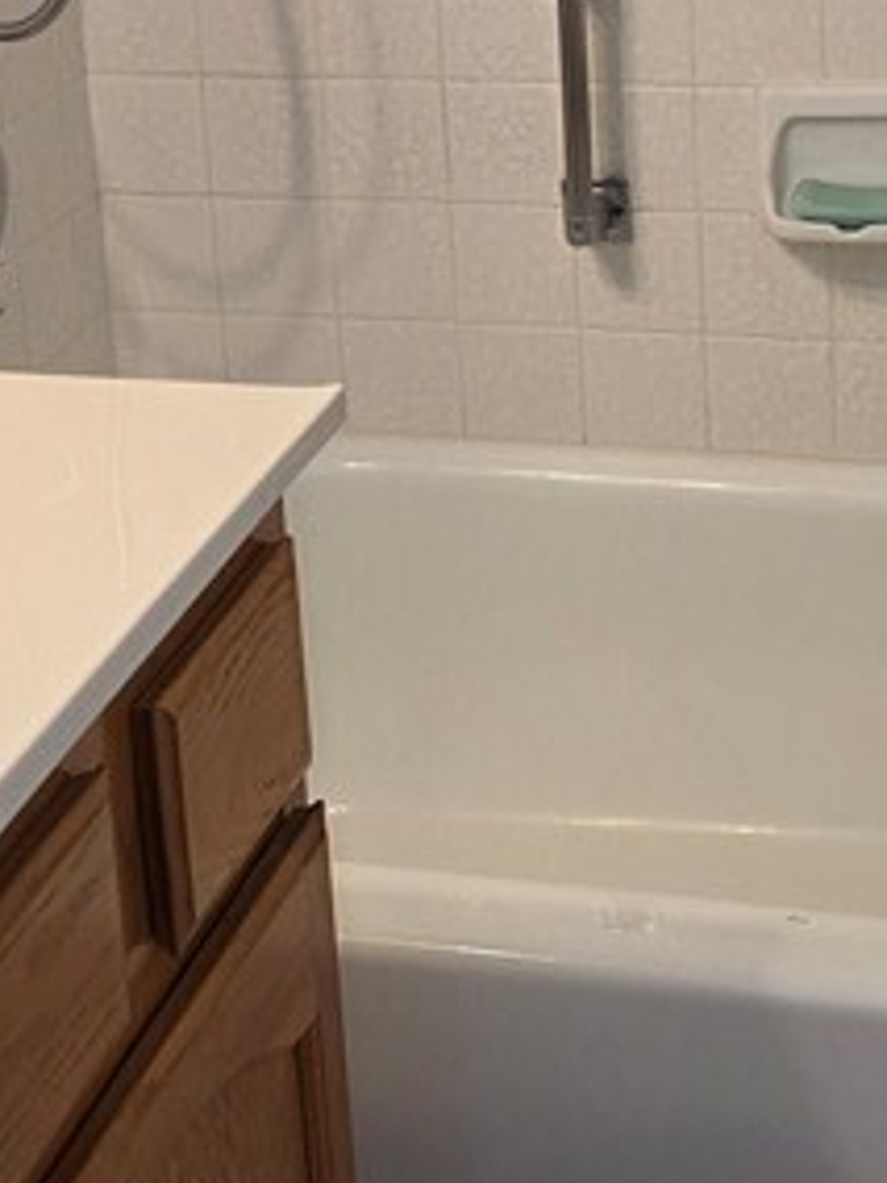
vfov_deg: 22.9
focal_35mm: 83
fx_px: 2836
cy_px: 112
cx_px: 554
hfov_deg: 17.8
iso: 160
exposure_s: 1/120
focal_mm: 6.3
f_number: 1.7
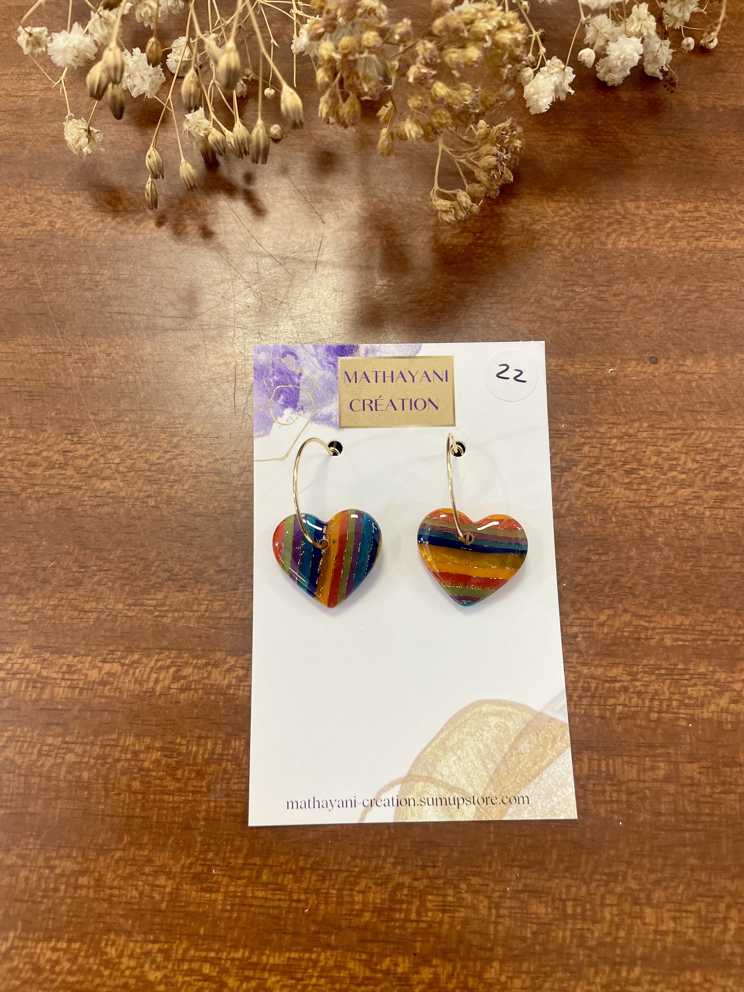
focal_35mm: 26
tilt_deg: -74.2
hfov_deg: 53.1
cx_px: 372
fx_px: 745
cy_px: 496
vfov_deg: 67.3
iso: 64
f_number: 1.6
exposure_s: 1/100
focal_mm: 4.2
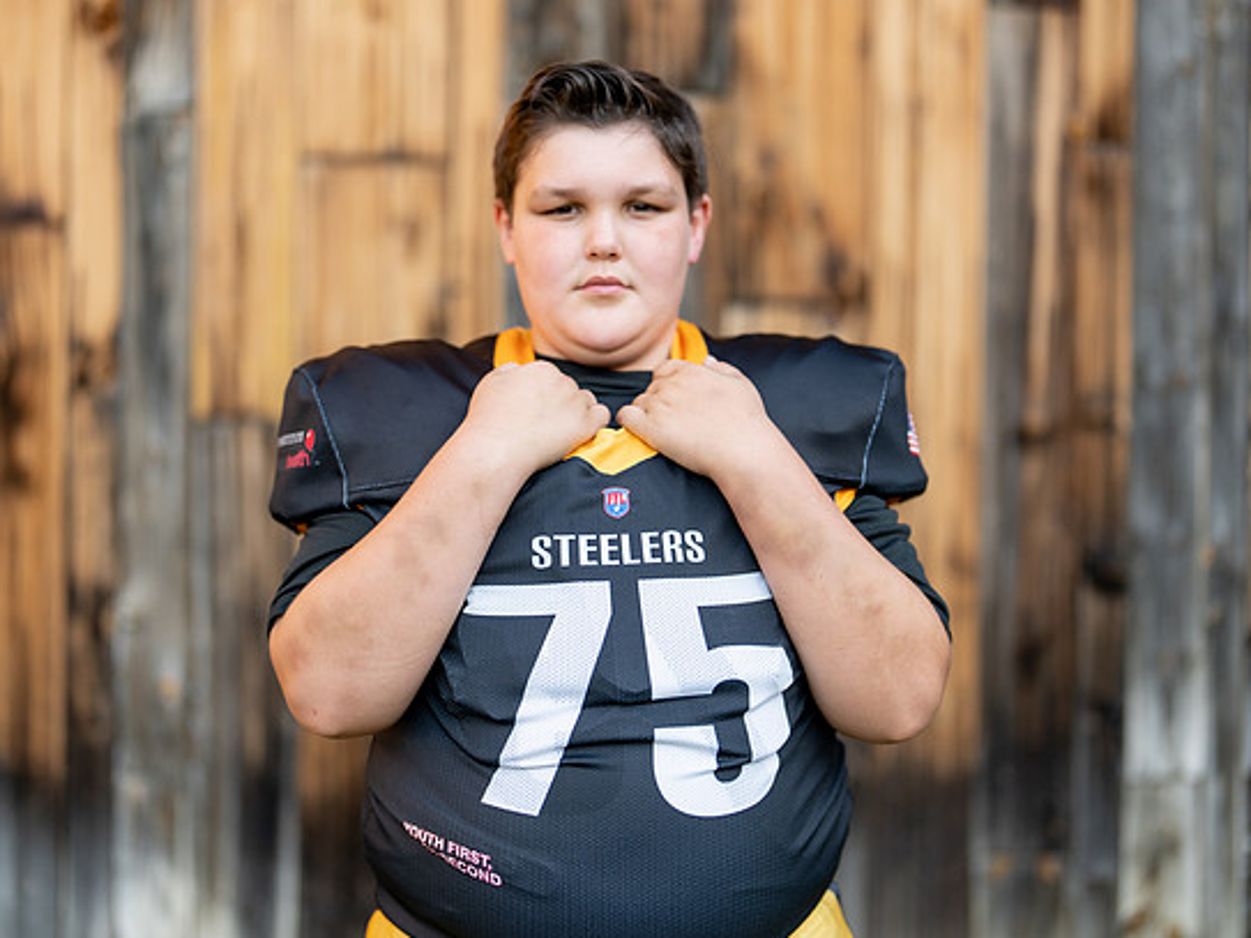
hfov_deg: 34.9
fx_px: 1987
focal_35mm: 55
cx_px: 608
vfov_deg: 26.5
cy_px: 466
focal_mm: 50
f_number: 1.2
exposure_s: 1/2000
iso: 100
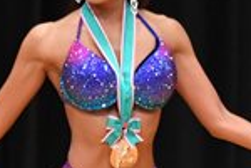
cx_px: 36
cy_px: 234
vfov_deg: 1.0
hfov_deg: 1.6
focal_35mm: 1316
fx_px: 9175
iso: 4000
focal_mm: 170
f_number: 5.6
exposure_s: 1/400
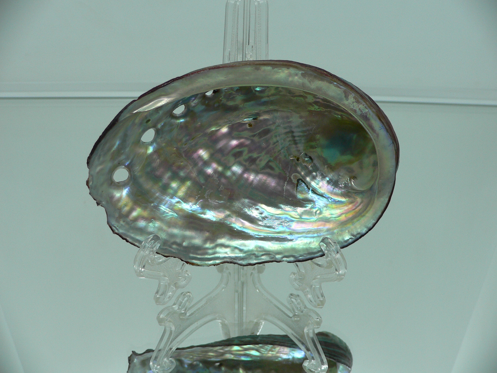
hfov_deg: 52.6
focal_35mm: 35
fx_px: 503
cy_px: 186
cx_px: 248
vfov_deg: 40.7
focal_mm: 4.6
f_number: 2.8
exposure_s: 1/60
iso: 80
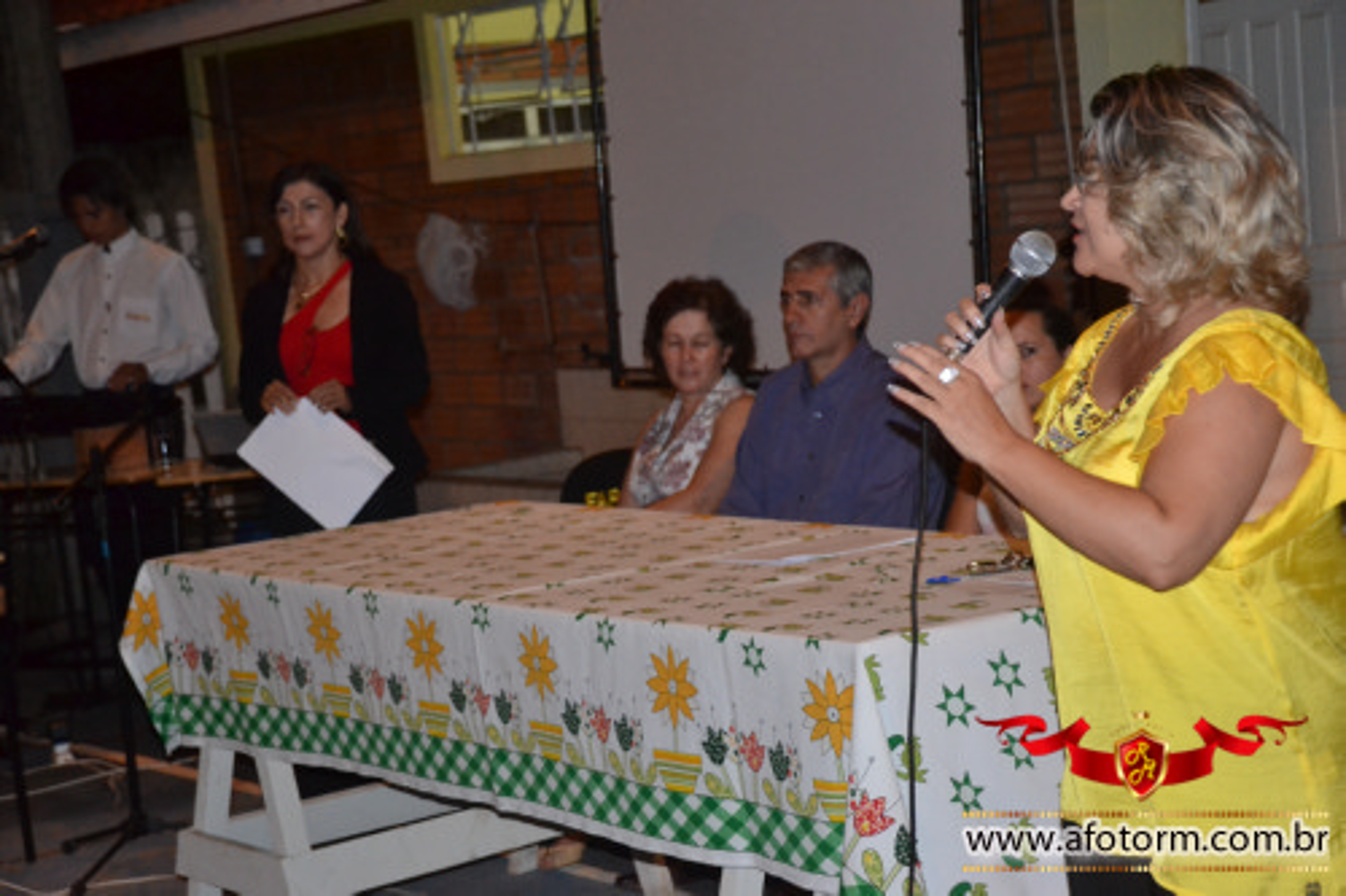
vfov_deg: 17.5
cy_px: 448
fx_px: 2915
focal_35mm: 78
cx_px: 673
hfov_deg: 26.0
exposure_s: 1/60
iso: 3200
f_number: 5
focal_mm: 52
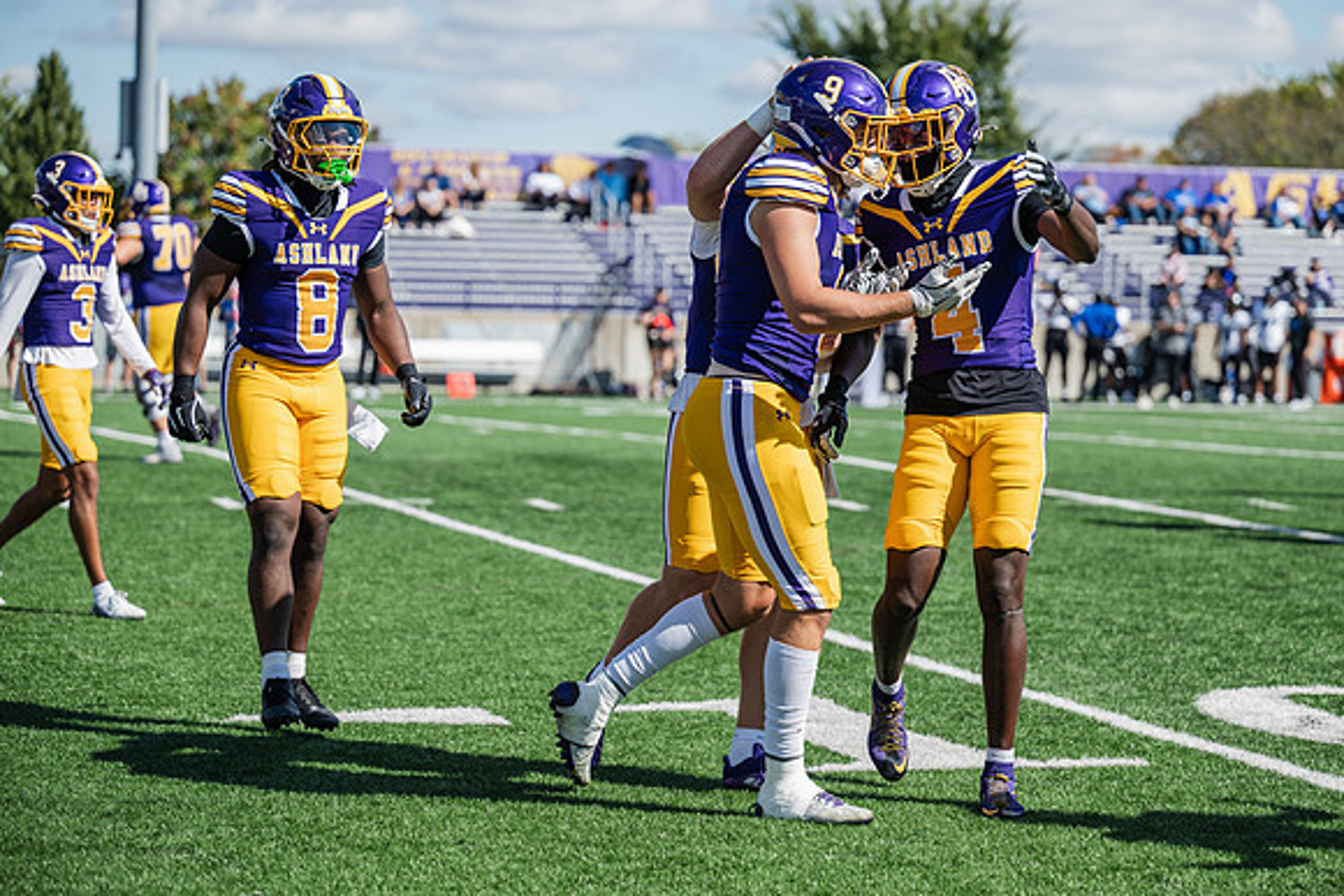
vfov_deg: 13.6
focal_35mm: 101
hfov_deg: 20.2
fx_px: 3771
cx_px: 672
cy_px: 448
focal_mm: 101
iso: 64
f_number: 3.2
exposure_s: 1/800
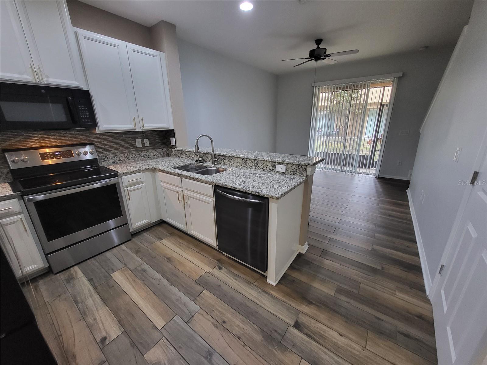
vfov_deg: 89.9
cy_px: 182
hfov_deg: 106.2
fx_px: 183
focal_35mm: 13
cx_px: 244
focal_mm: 1.74
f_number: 2.2
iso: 400
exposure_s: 1/40
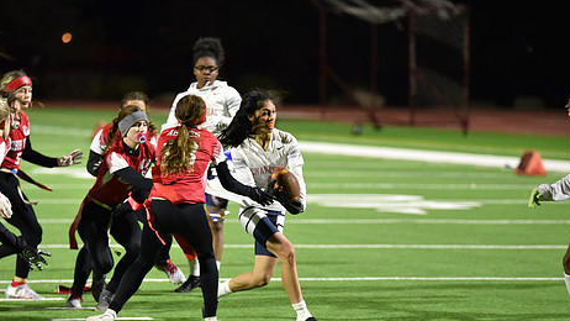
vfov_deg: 4.6
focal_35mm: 263
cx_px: 242
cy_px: 166
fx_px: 3975
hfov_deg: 8.2
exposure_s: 1/640
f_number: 2.8
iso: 6400
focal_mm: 200
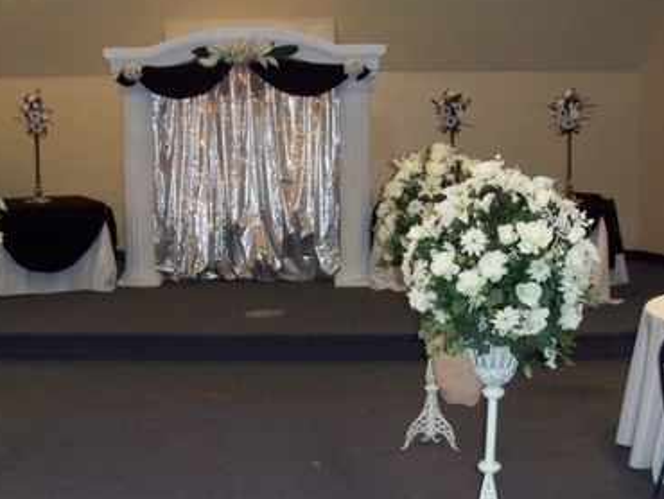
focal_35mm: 60
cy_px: 276
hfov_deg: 32.0
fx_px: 1152
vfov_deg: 24.4
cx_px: 239
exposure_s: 1/30
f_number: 3.4
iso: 400
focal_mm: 7.9
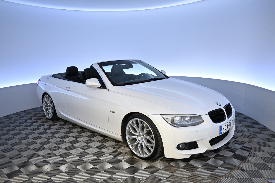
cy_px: 92
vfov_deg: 44.6
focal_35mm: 29
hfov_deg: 63.2
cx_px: 138
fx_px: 223
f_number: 3.8
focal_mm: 19.5
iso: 1250
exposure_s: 1/125
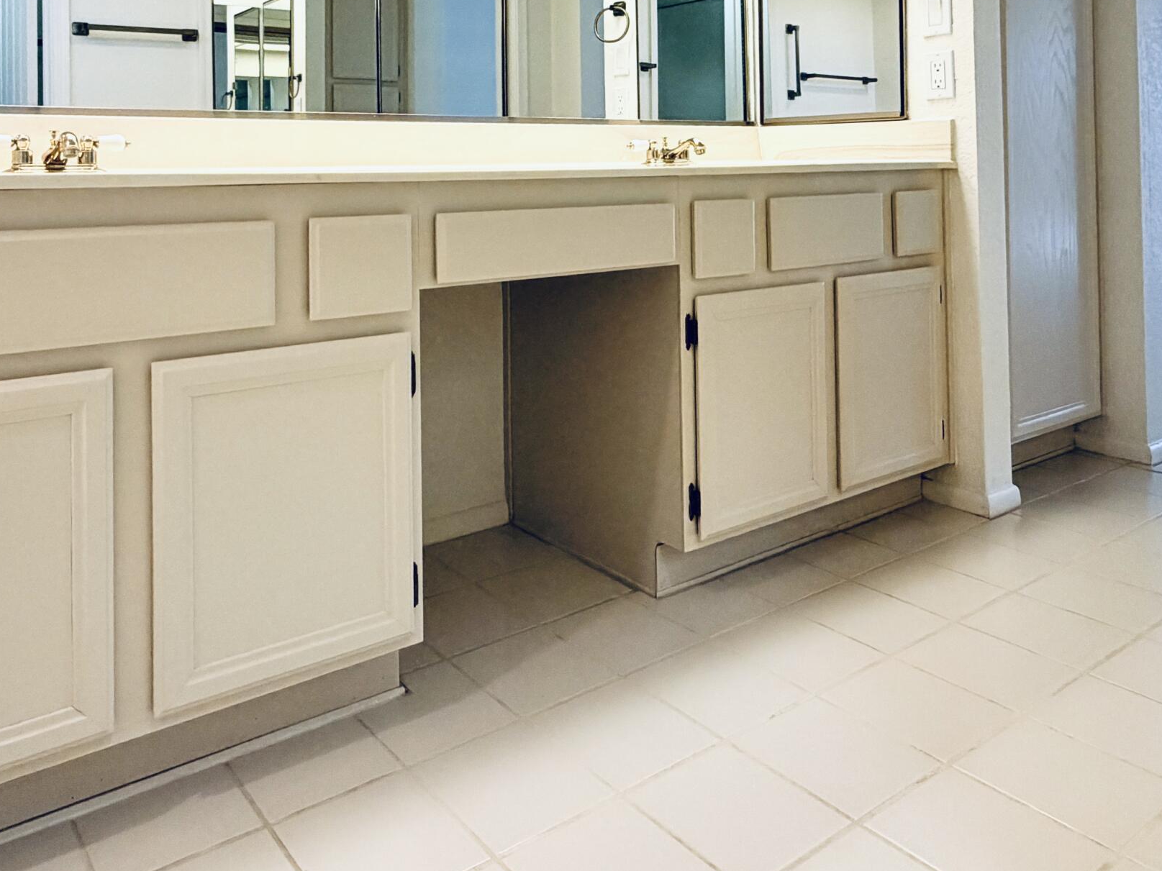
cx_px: 437
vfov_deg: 49.4
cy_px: 154
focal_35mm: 26
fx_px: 873
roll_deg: -1.7
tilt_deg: +0.6
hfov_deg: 66.3
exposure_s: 1/120
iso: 125
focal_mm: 2.22
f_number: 2.2
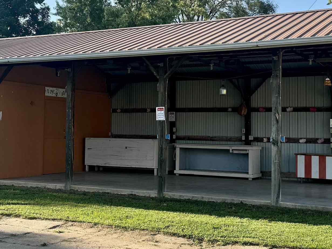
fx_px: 576
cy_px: 103
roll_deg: -0.6
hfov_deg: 32.1
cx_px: 142
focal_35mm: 60
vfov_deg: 24.4
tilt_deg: +2.2
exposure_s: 1/2331
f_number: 1.78
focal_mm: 6.76
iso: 80
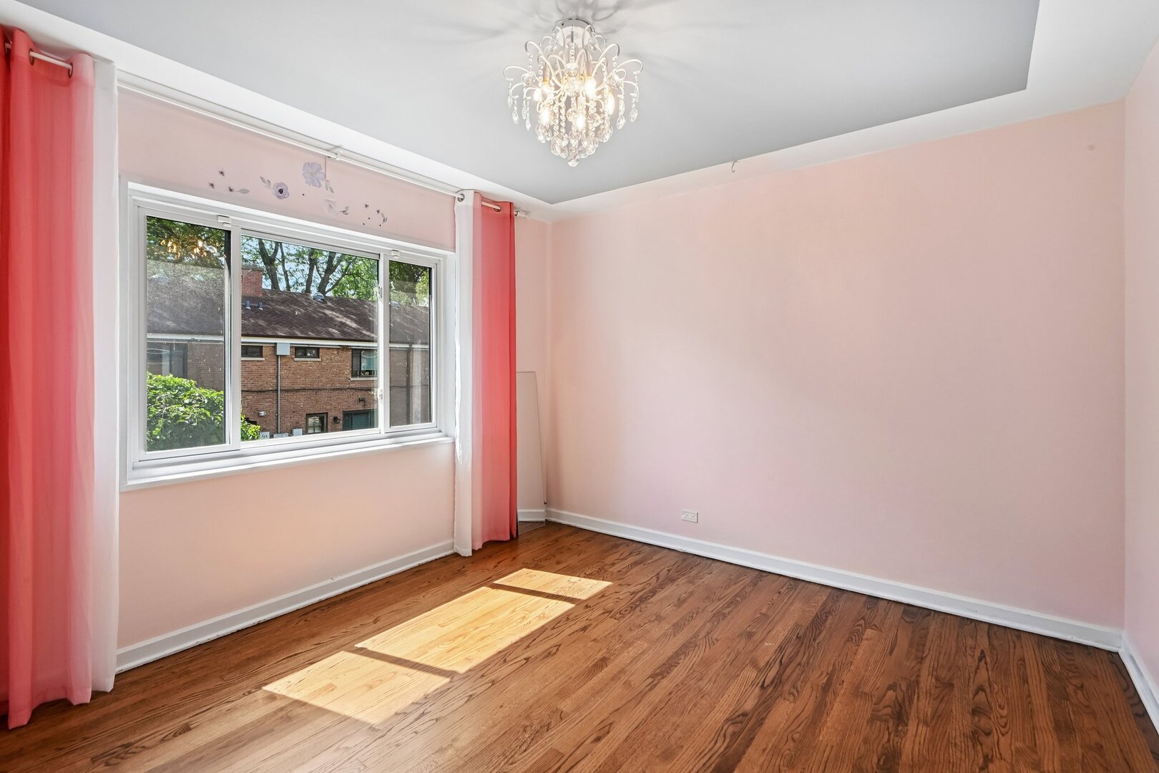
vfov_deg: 73.7
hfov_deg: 96.7
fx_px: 515
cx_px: 580
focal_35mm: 16
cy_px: 386
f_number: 13
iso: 400
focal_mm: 16
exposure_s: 1/60
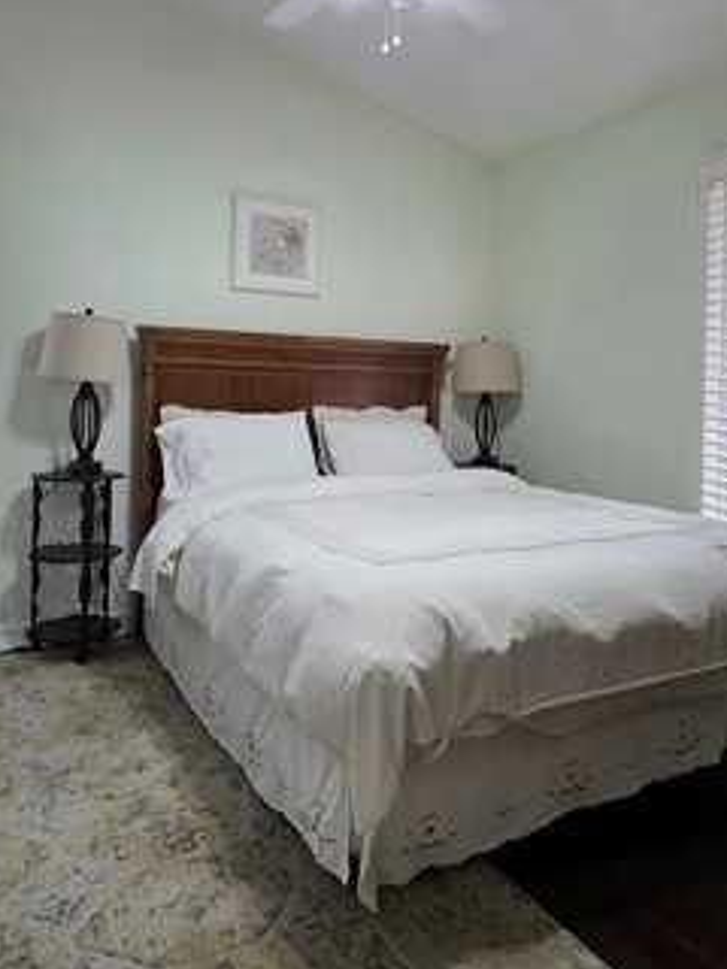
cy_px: 400
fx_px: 728
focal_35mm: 26
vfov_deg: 66.8
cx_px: 360
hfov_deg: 53.1
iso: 200
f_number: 1.9
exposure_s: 1/120
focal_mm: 2.2
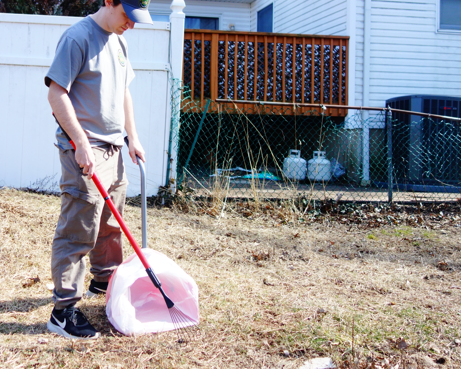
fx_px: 559
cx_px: 145
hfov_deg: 44.0
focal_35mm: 41
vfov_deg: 36.3
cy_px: 135
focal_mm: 10.4
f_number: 1.8
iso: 125
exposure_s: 1/2000
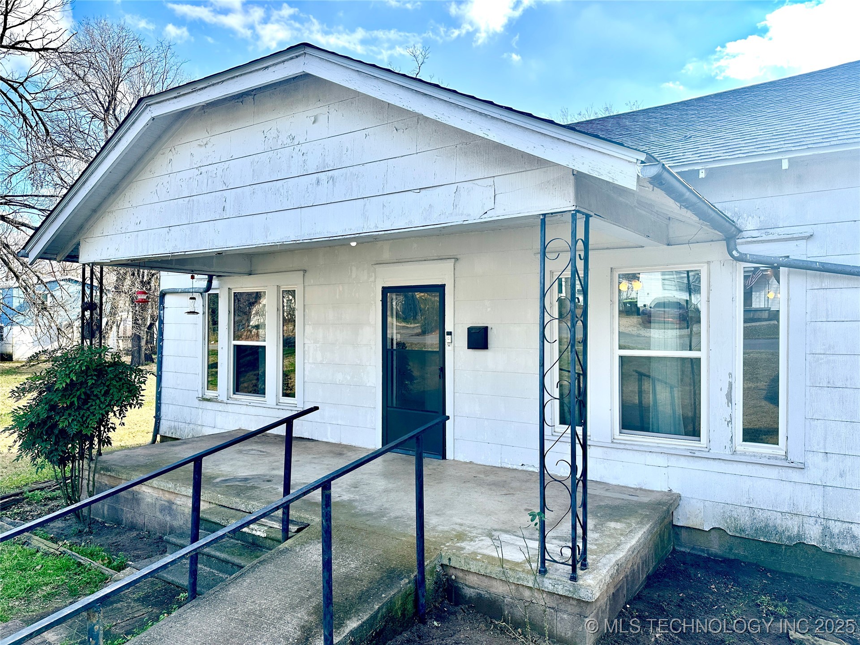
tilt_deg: +0.3
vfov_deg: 56.8
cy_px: 322
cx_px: 430
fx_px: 596
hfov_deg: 71.6
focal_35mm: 24
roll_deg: -0.5
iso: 80
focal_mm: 6.86
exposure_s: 1/1157
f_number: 1.78
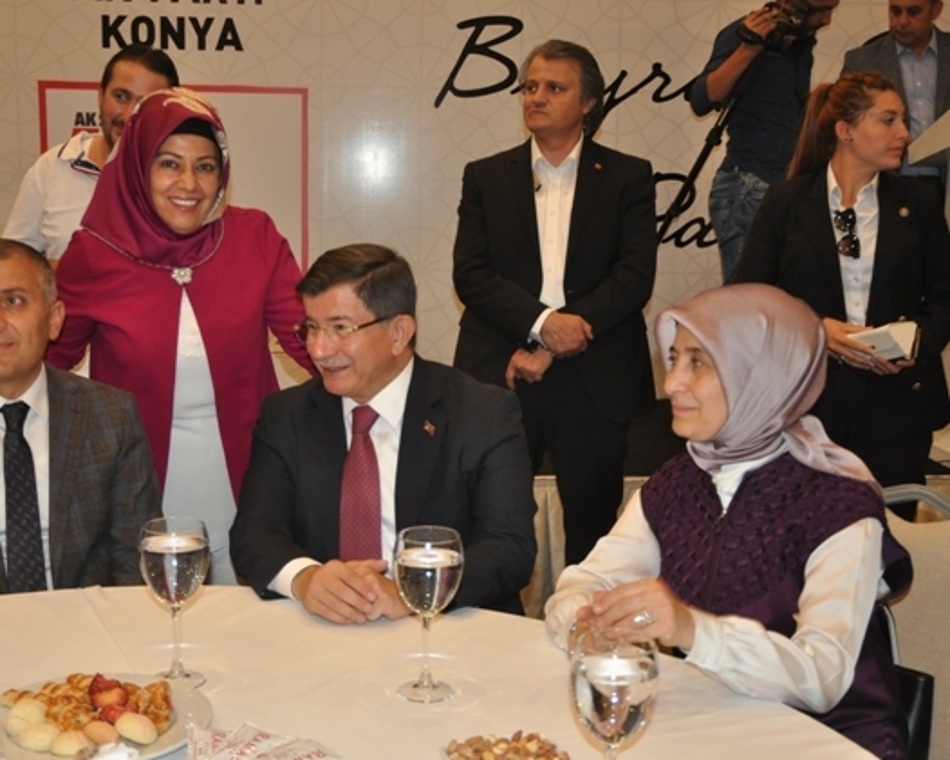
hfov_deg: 37.6
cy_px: 380
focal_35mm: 50
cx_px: 442
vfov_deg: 30.5
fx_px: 1394
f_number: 3.8
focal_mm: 29
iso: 800
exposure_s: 1/60
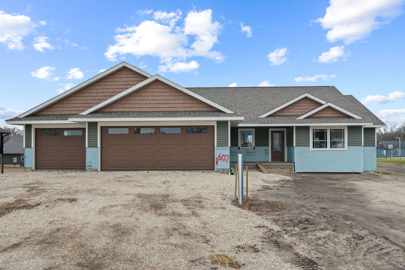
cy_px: 135
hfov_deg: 63.7
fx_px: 326
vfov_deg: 45.0
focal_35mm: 29
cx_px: 202
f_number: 10
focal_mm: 29
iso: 800
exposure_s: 1/160
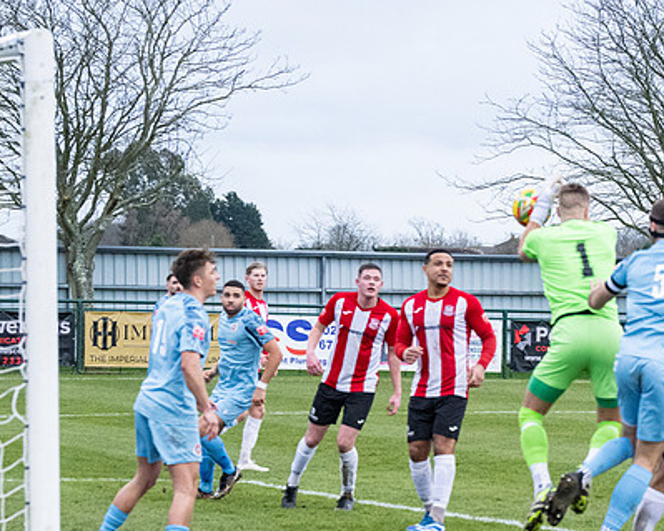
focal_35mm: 160
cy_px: 348
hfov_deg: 11.9
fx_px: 3144
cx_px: 657
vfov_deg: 9.6
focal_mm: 70
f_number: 4
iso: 4000
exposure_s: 1/1250
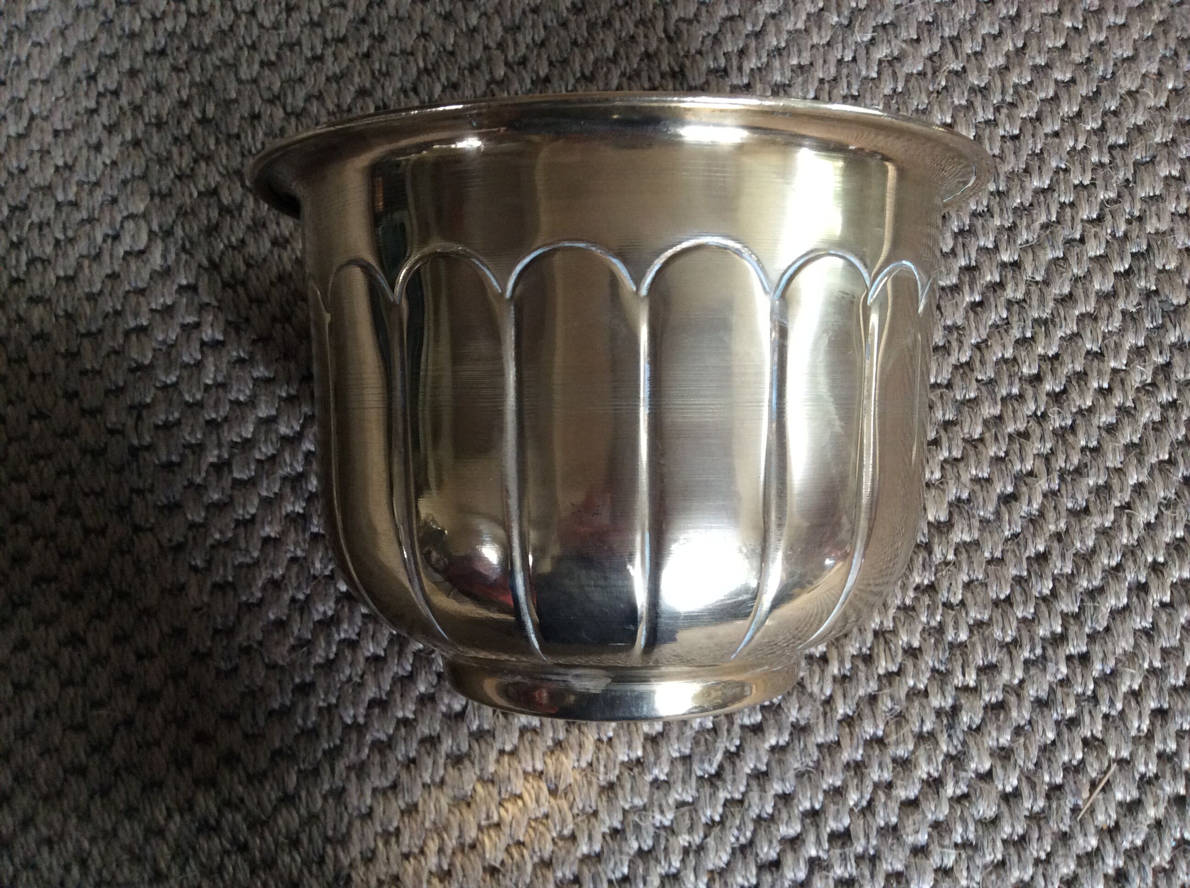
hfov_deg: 56.9
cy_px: 444
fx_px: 1098
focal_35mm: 32
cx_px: 595
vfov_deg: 44.1
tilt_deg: -79.5
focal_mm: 3.3
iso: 125
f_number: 2.4
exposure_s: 1/25
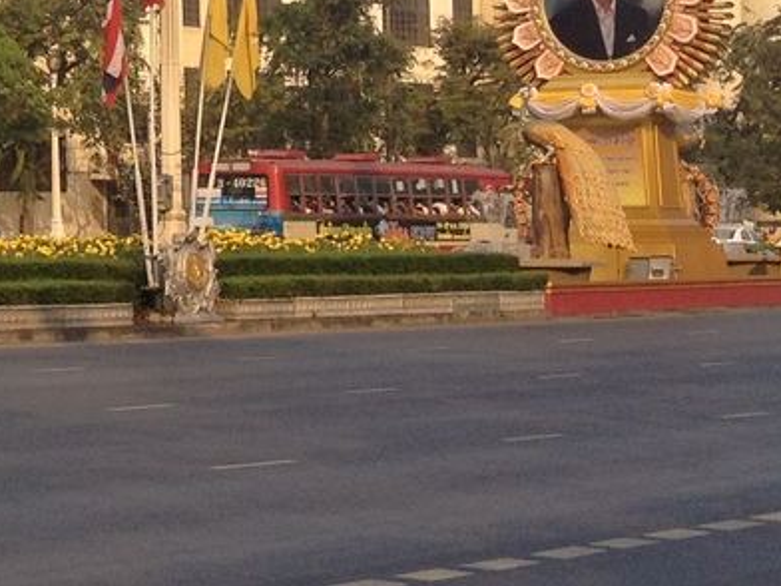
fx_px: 3226
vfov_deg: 10.3
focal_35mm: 143
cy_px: -34
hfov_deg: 12.7
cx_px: -554
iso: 64
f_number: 2.4
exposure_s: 1/778
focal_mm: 4.28
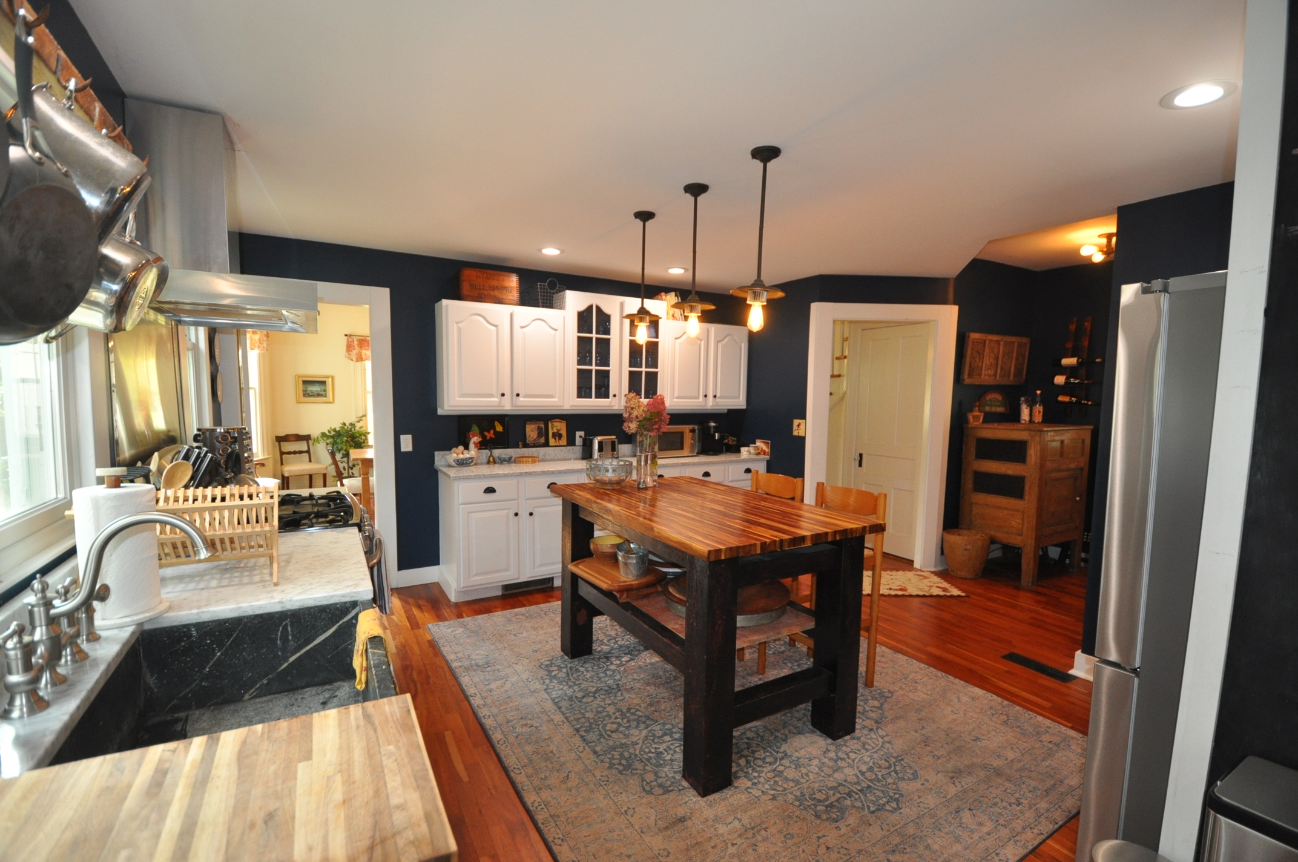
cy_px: 431
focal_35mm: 15
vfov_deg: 77.2
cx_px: 649
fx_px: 540
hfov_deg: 100.5
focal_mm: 10
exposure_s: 1/80
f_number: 3.5
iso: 800
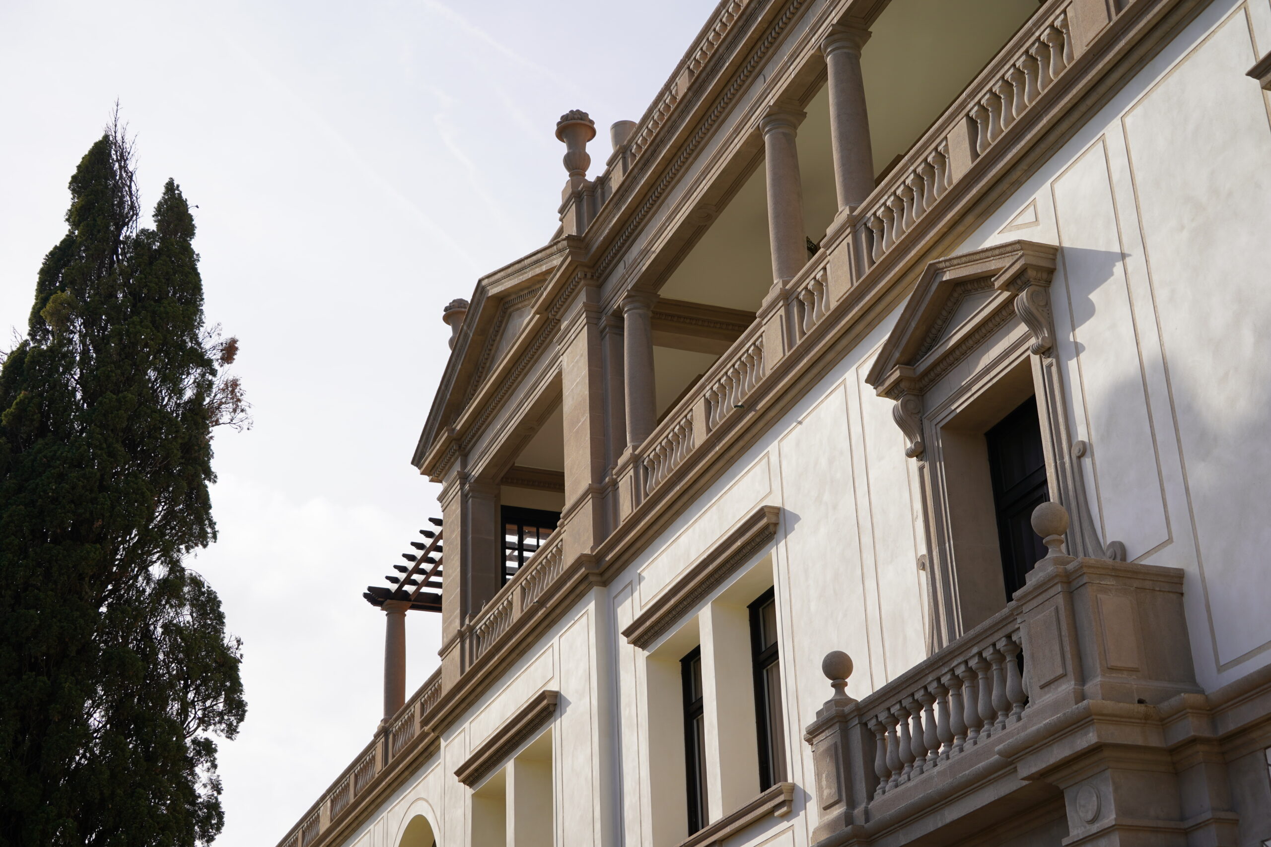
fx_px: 1765
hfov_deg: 39.6
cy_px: 424
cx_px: 636
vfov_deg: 27.0
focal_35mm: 50
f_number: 5.6
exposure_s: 1/640
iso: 100
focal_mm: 50
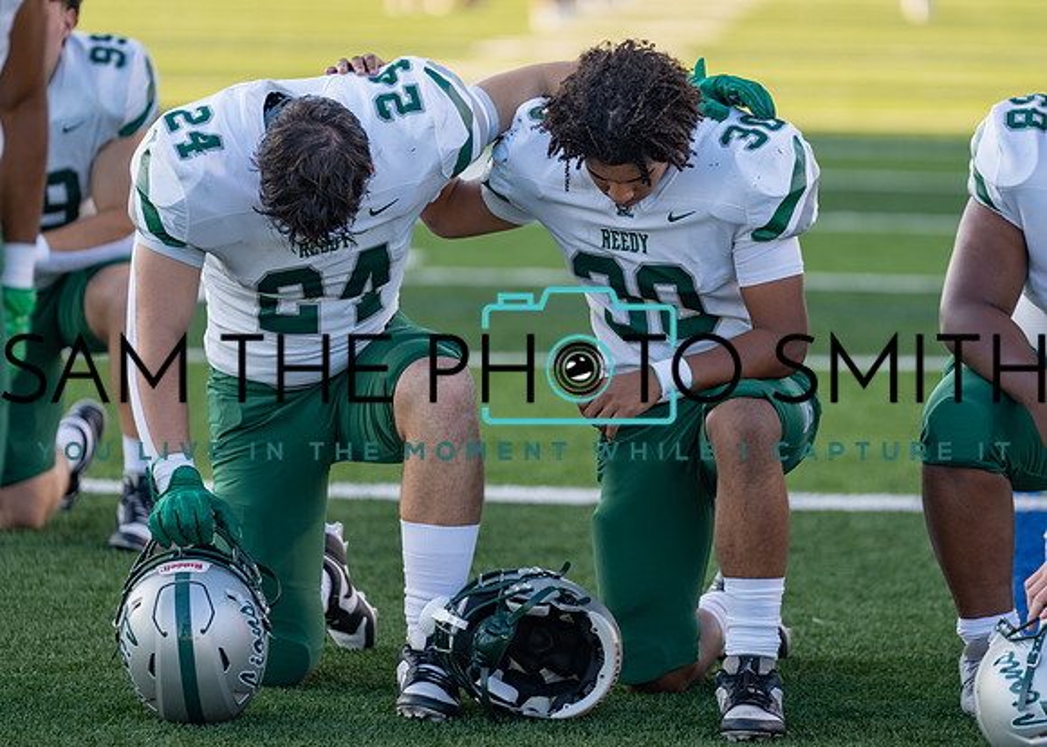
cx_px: 632
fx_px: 7049
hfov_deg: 8.5
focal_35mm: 237
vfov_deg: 6.1
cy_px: 342
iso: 200
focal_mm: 200
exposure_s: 1/500
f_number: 2.8
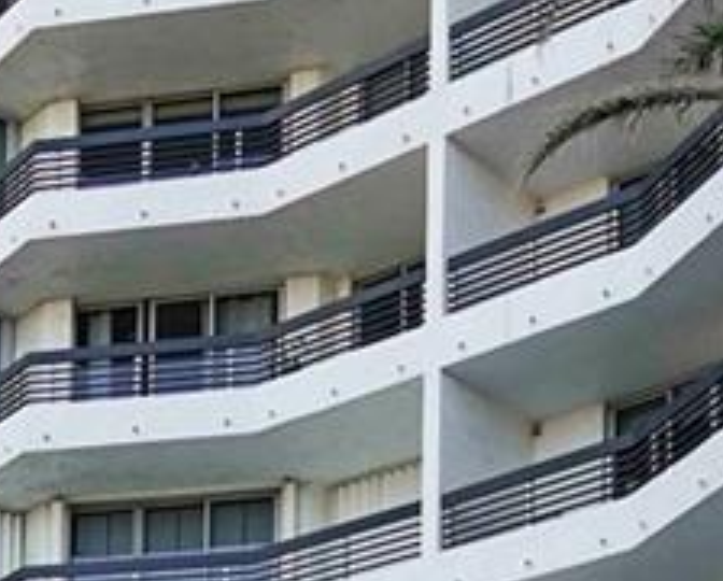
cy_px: 1485
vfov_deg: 11.4
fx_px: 2294
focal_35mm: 107
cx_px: -100
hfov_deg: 17.2
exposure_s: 1/80
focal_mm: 16
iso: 400
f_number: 8
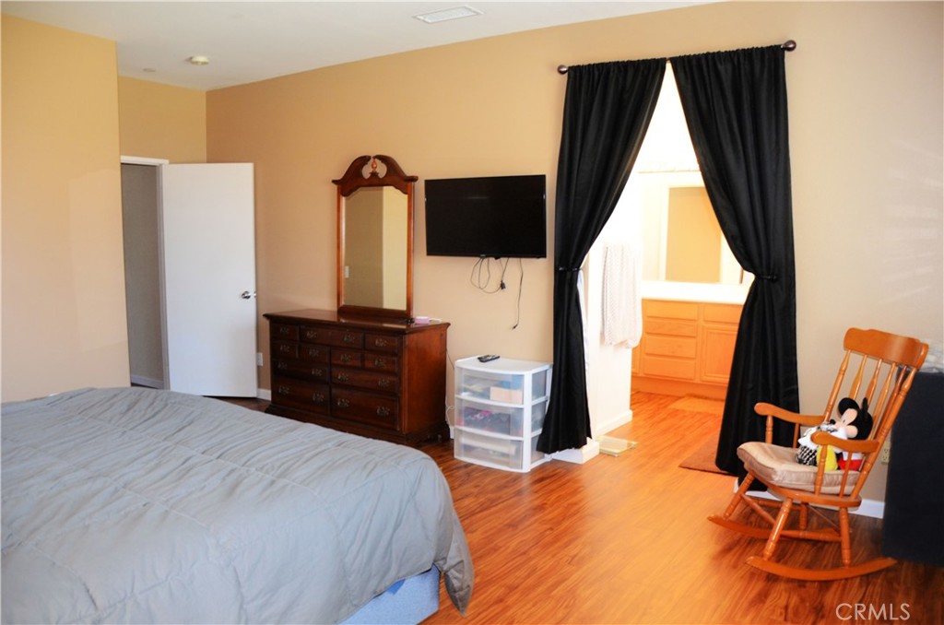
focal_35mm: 27
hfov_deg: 67.5
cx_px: 472
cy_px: 312
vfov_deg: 47.7
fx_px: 706
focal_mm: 18
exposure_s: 1/60
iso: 800
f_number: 3.5
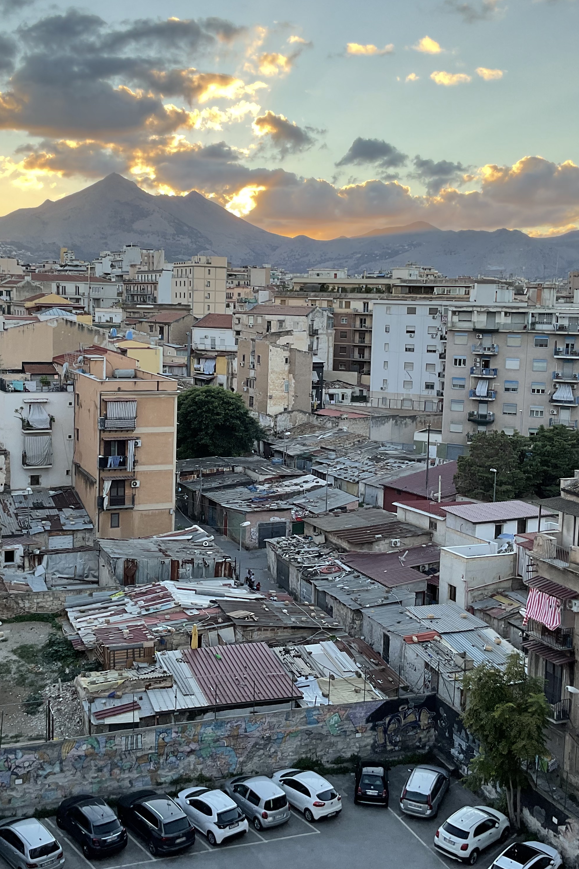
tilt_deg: -7.2
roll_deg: -2.1
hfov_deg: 32.6
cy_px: 426
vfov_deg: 47.4
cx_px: 260
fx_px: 989
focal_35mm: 41
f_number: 1.8
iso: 16
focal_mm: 3
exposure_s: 1/192
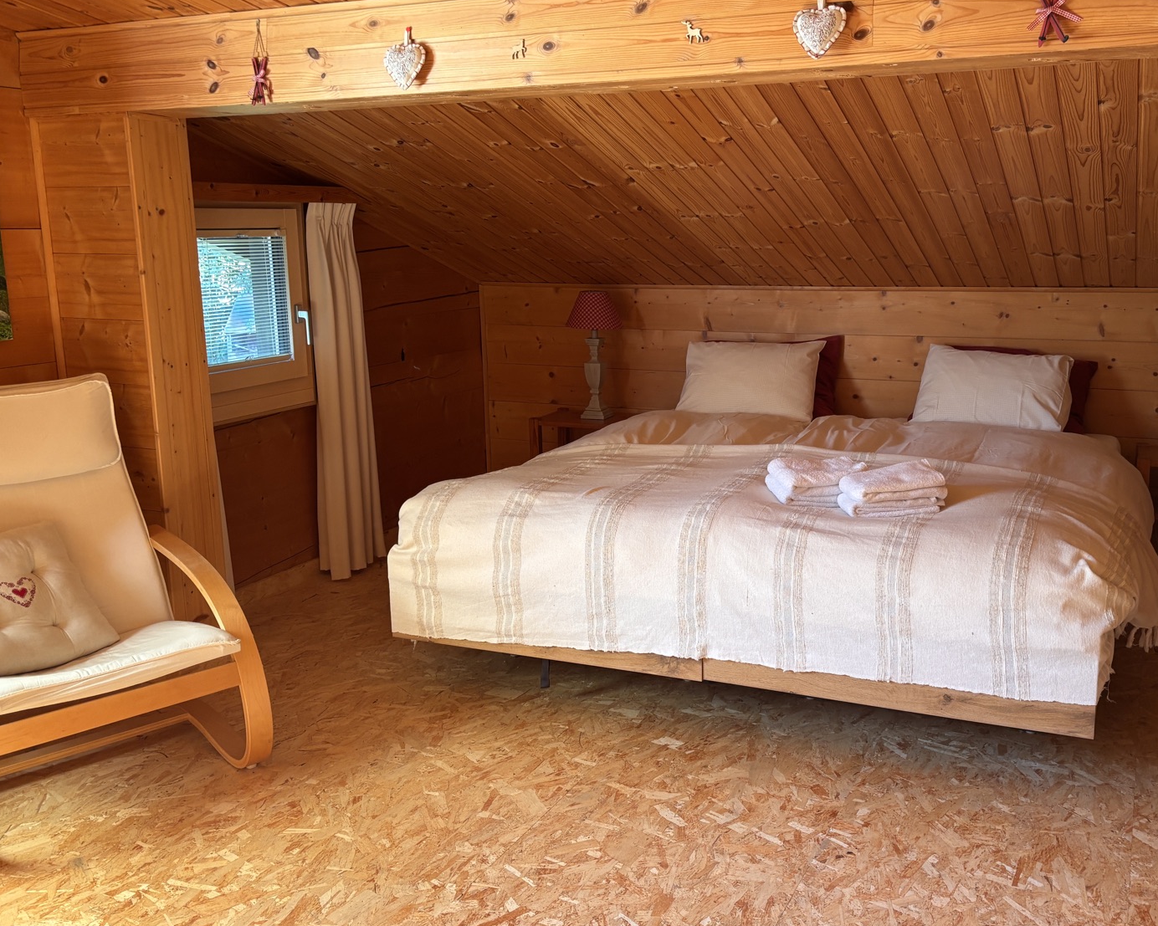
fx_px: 1131
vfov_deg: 44.5
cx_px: 686
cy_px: 435
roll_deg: +0.5
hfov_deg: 53.9
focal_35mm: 33
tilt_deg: -10.6
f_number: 1.6
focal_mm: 5.96
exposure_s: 1/62
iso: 125
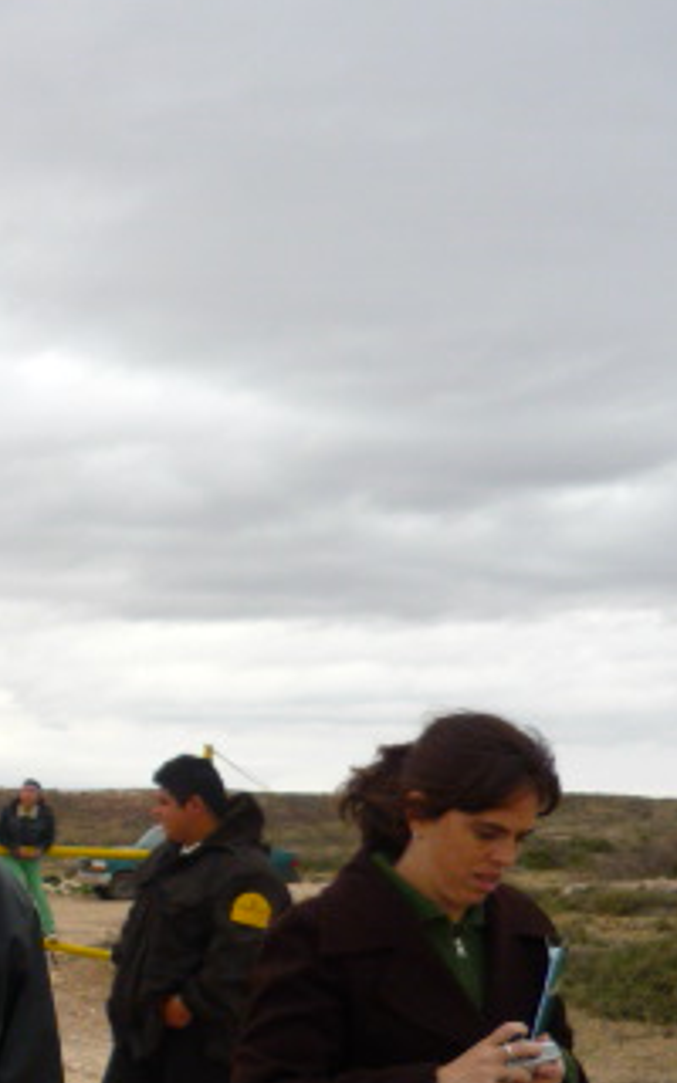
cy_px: 758
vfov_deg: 29.1
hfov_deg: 17.0
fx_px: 2066
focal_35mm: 70
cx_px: -311
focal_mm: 5.5
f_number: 2.8
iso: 100
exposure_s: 1/640
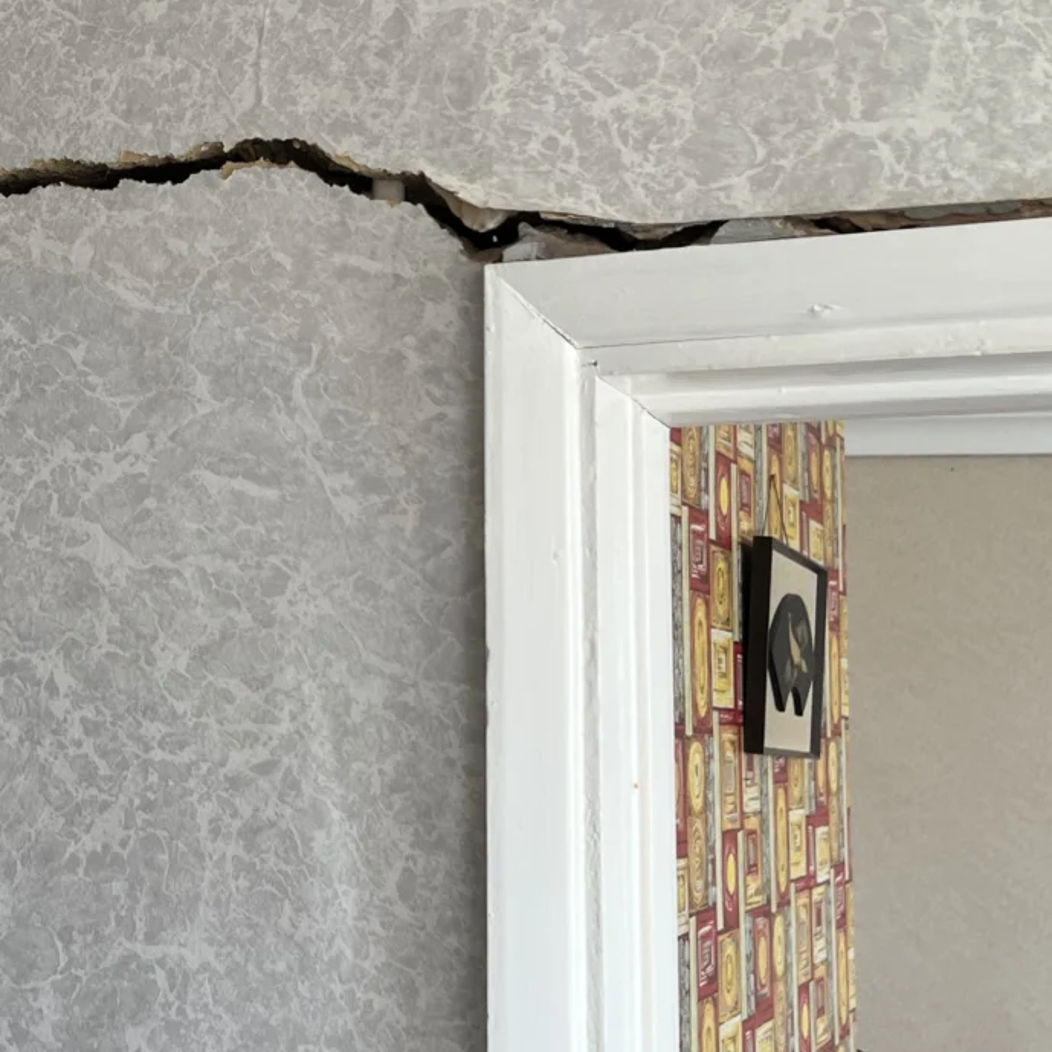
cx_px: 134
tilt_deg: +10.4
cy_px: 284
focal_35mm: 64
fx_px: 2201
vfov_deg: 26.6
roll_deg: -1.5
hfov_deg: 26.1
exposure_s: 1/121
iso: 64
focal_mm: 5.7
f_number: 1.5
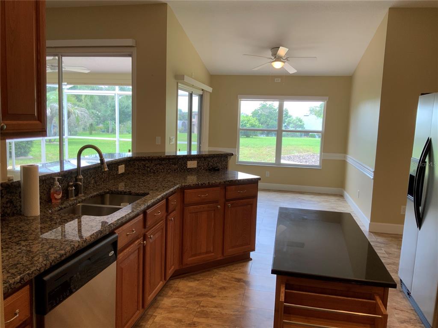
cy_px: 164
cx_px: 219
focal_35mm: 29
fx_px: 367
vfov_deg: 48.2
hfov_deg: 61.7
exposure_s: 1/120
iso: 64
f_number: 1.8
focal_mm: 3
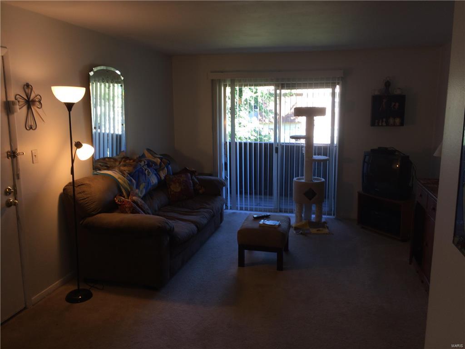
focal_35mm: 29
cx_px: 232
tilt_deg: -10.6
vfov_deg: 48.2
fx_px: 390
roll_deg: +0.7
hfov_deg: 61.7
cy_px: 174
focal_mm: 4.15
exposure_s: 1/49
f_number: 2.2
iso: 32
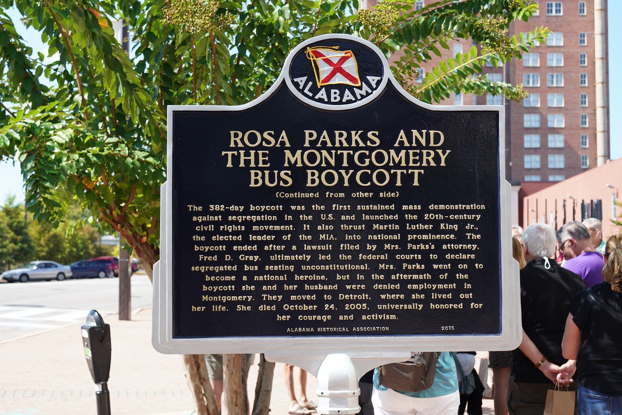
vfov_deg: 33.4
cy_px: 208
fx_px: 691
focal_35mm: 40
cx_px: 311
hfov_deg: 48.5
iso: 200
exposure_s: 1/100
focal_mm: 40
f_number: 5.6
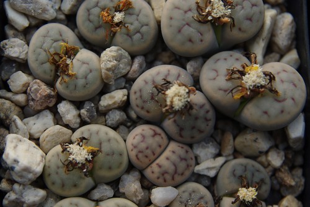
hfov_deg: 23.3
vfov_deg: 15.8
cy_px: 104
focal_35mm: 87
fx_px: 750
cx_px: 155
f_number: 5.6
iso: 200
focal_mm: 58
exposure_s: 1/90
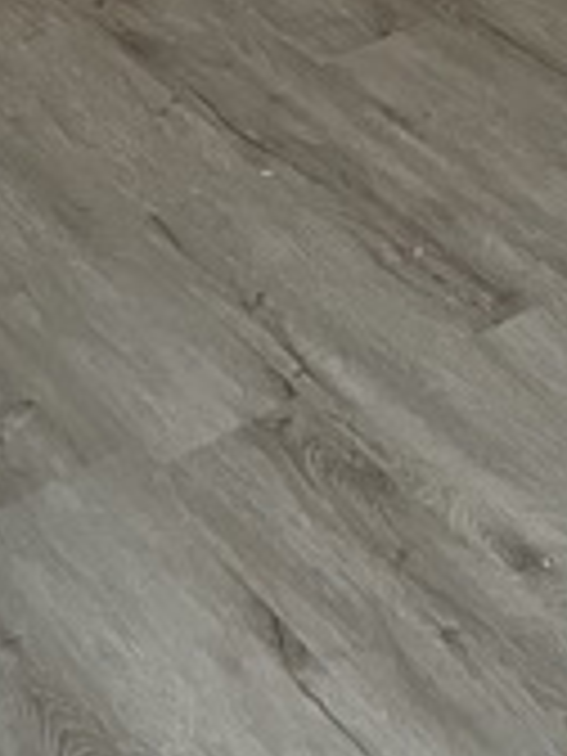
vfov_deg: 15.5
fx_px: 2249
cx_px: 590
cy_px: -722
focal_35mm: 103
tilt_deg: -9.8
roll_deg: -1.0
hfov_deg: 14.1
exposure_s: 1/40
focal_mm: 4.2
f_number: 1.6
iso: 500
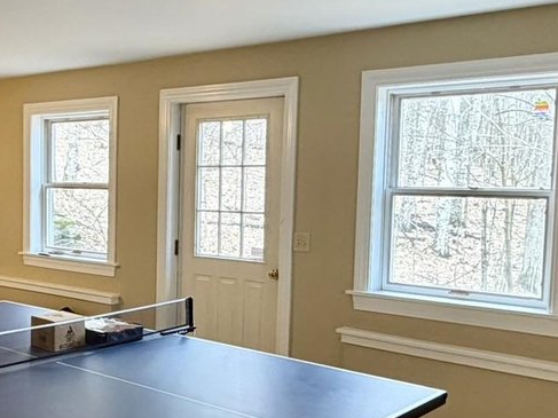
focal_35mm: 46
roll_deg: -0.5
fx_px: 741
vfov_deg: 31.5
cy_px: 238
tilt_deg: -3.5
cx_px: 178
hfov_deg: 40.6
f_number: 2.2
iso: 200
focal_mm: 2.22
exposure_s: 1/60
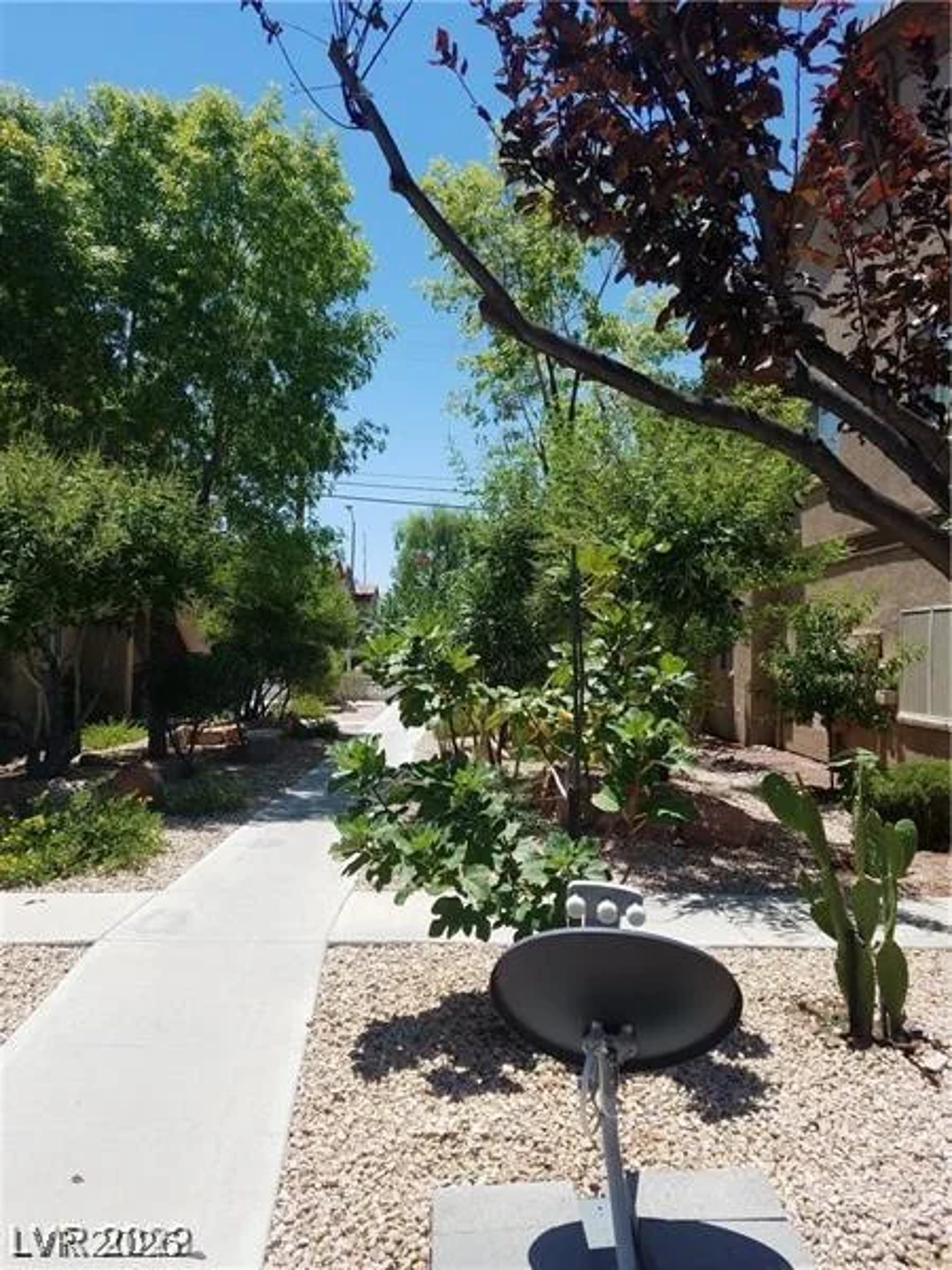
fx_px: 953
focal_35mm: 26
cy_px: 635
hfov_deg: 53.1
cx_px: 476
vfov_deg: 67.3
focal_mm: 4.2
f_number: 1.7
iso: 50
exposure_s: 1/2456
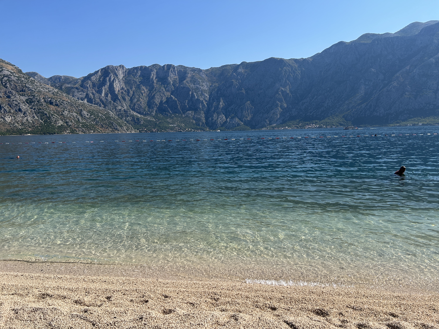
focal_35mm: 26
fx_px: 330
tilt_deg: -6.9
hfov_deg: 67.3
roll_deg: -0.3
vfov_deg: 53.1
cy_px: 164
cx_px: 220
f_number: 1.5
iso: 50
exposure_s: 1/4630
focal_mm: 5.7
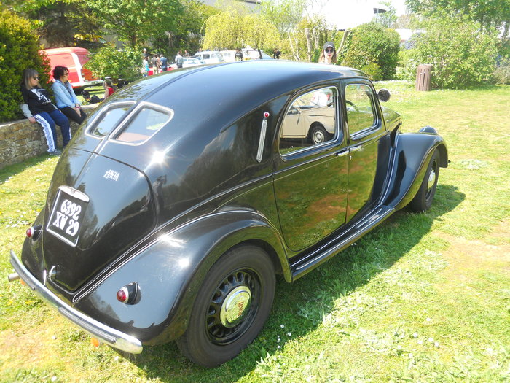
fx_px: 413
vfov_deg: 49.7
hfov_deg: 63.4
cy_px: 192
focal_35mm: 28
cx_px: 255
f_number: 2.7
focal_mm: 5
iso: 80
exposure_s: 1/250
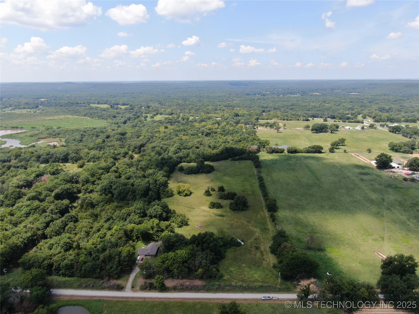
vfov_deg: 56.8
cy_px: 157
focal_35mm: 24
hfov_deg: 71.6
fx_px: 291
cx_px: 210
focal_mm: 4.39
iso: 100
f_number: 2.8
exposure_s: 1/1000
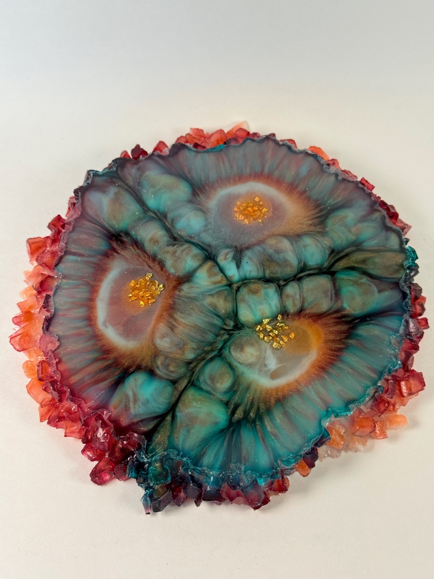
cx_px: 217
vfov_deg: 39.7
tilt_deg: -64.2
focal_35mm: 48
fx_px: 802
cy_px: 290
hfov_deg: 30.3
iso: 100
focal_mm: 6.76
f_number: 1.78
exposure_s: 1/381
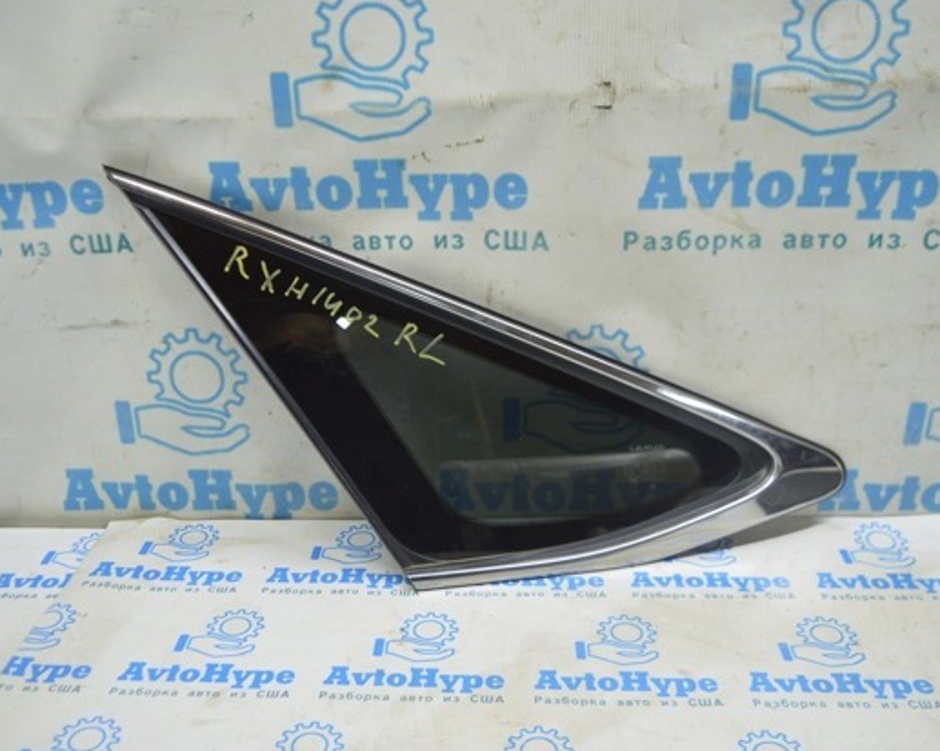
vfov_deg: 40.5
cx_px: 440
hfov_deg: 49.6
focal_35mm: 37
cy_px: 377
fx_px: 1017
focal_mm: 21
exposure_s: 1/40
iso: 400
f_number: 3.8
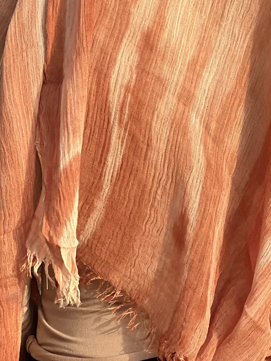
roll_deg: +4.9
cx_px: 208
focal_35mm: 210
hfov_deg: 7.1
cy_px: 35
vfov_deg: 9.4
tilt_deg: -3.4
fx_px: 2191
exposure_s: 1/121
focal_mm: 9
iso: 32
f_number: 2.8
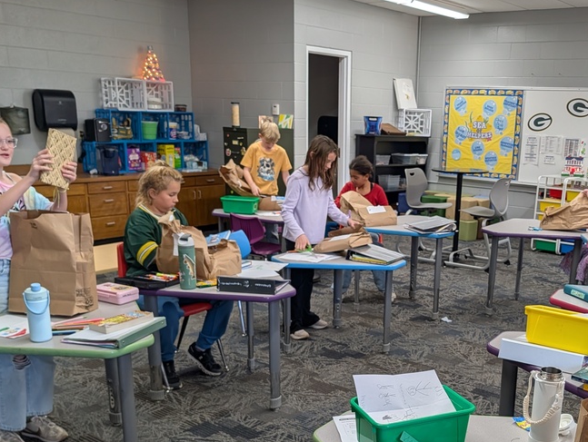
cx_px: 402
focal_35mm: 38
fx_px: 646
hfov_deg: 47.9
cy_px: 323
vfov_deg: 37.0
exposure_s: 1/120
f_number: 1.68
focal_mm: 6.9
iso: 120
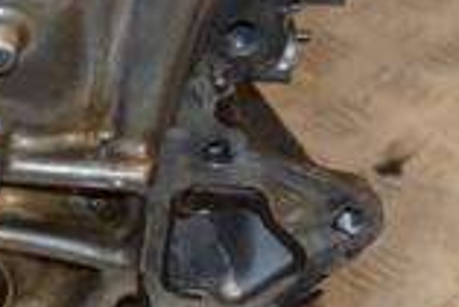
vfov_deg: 6.9
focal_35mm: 201
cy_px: 178
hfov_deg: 10.0
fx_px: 2564
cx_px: -149
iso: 800
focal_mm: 35
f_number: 5
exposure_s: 1/200
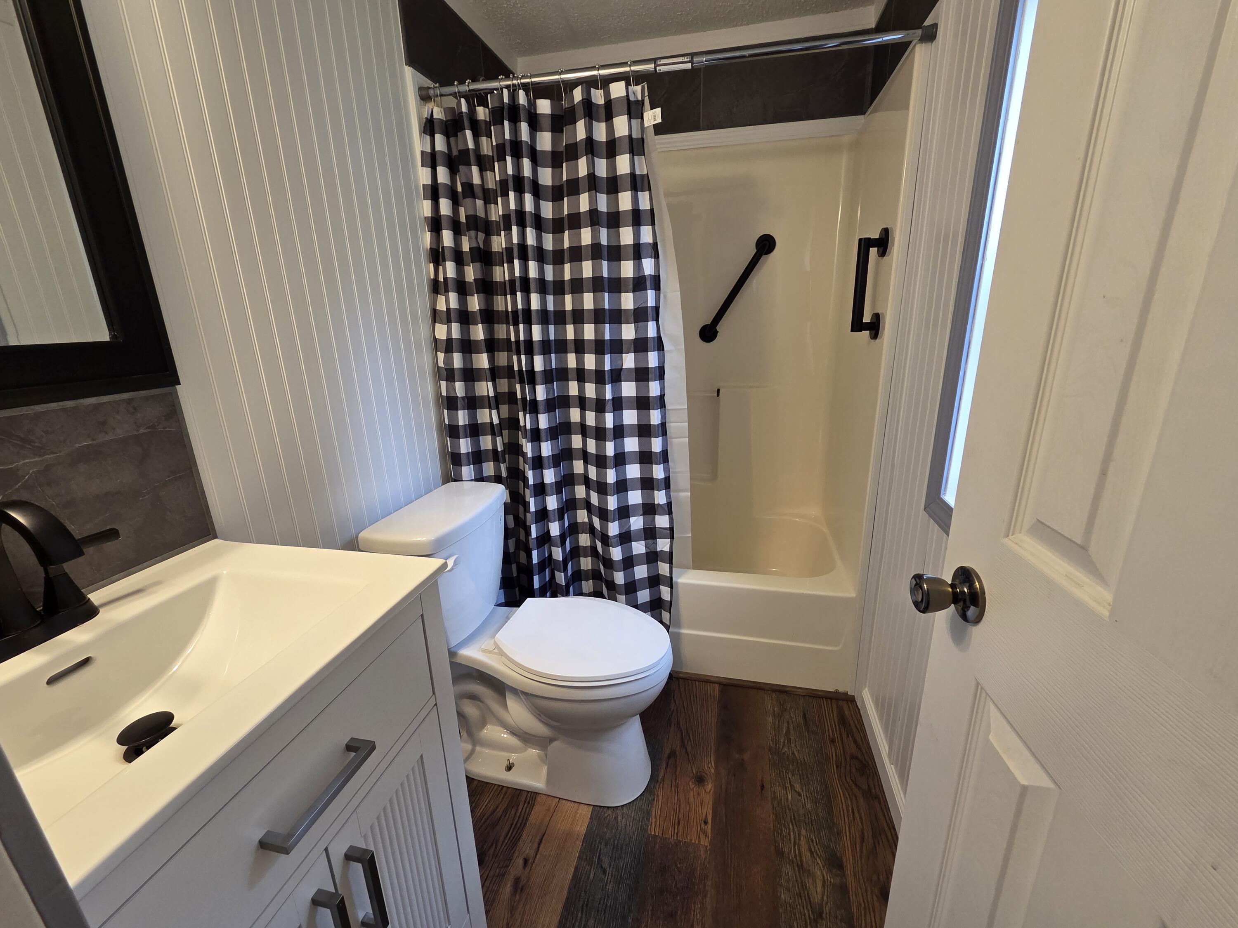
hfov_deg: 106.2
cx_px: 619
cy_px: 464
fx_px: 465
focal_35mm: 13
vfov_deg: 89.9
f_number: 2.2
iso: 160
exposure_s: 1/60
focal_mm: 2.2
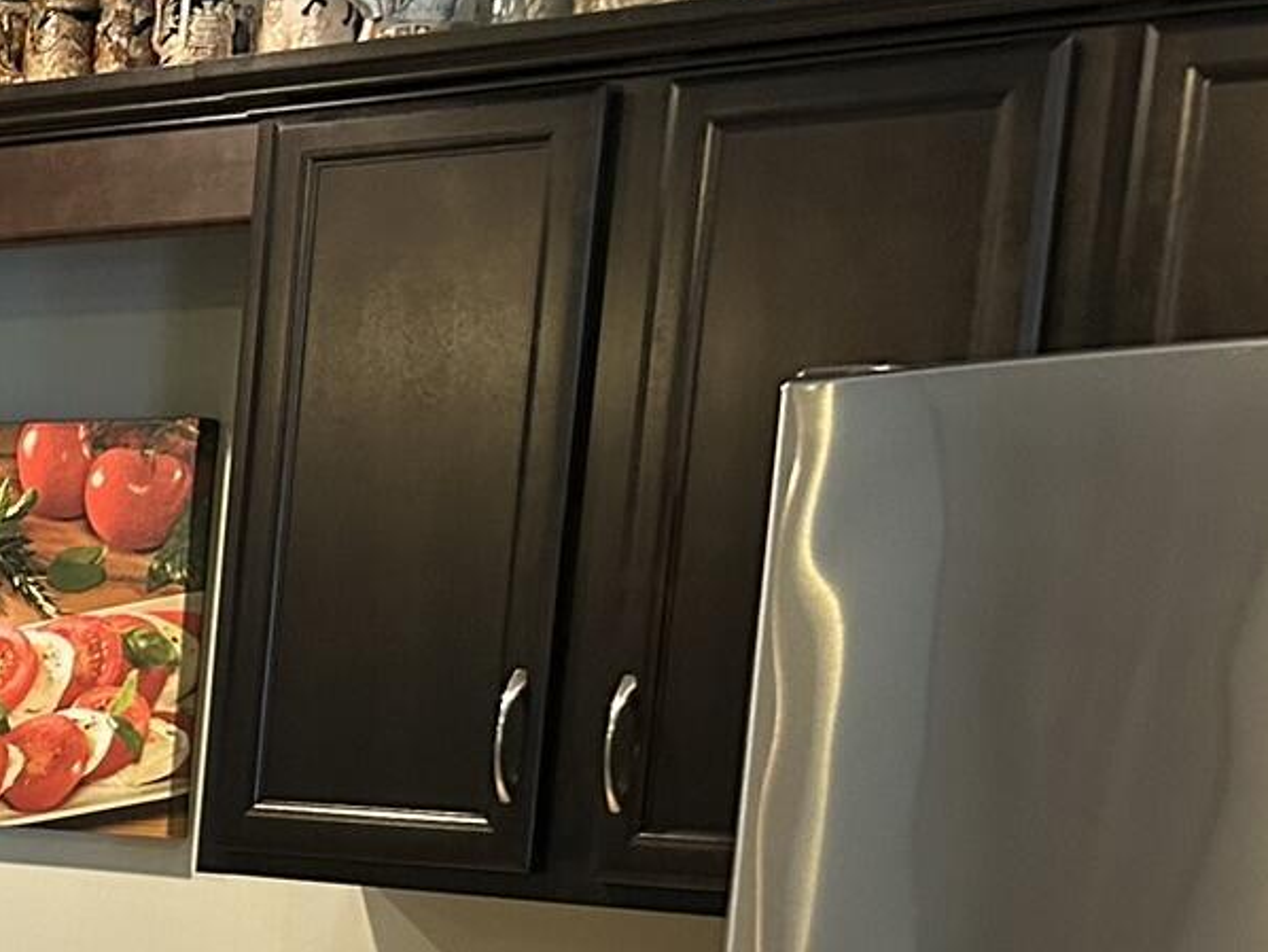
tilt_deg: -8.0
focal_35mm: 89
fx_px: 3261
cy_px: 1090
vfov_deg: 16.1
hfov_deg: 18.5
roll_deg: -1.9
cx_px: -818
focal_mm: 5.7
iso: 400
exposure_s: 1/60
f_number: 1.5
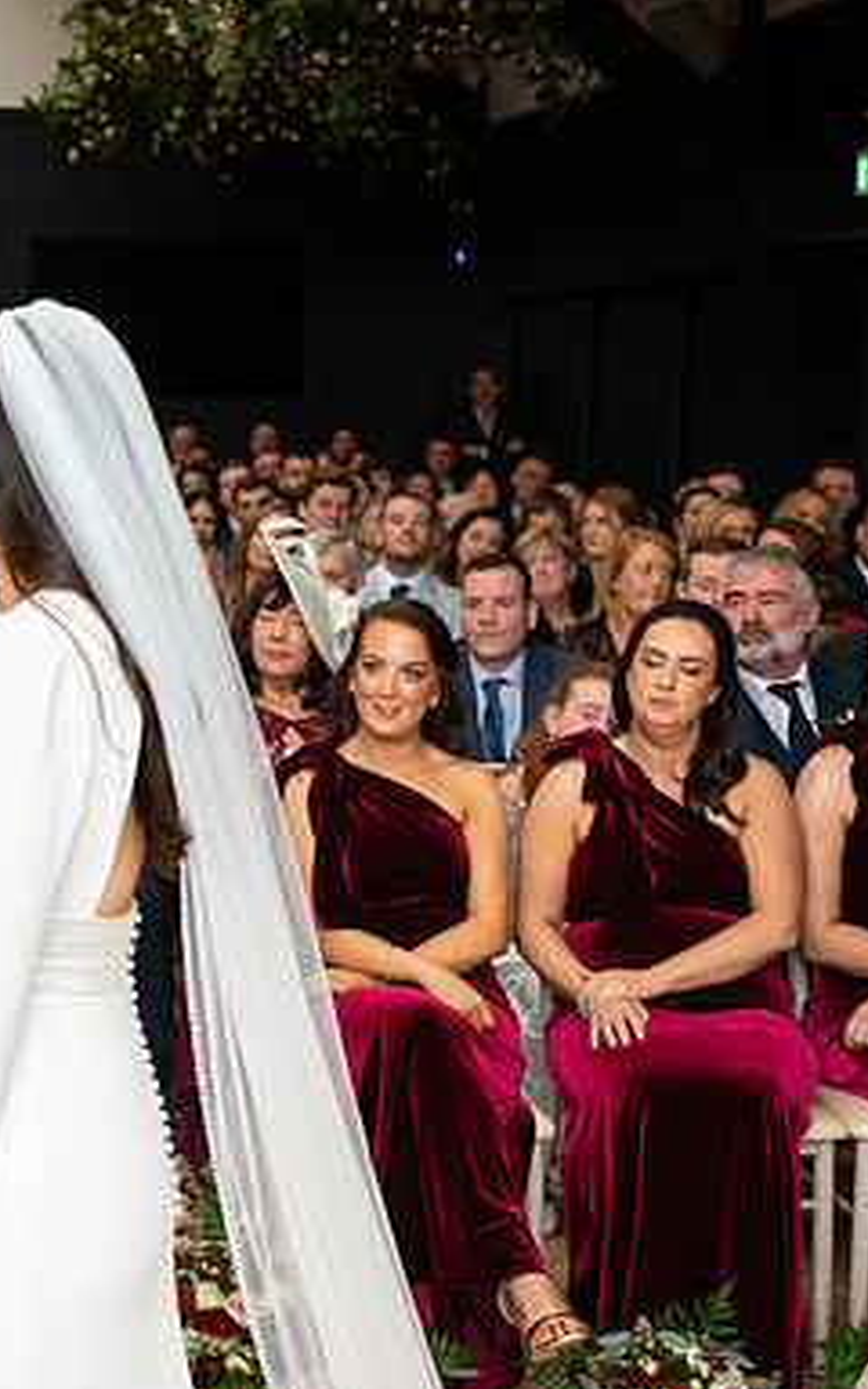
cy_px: 696
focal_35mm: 74
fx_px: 2801
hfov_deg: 16.9
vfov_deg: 27.8
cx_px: -152
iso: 640
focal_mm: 48
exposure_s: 1/160
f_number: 3.5
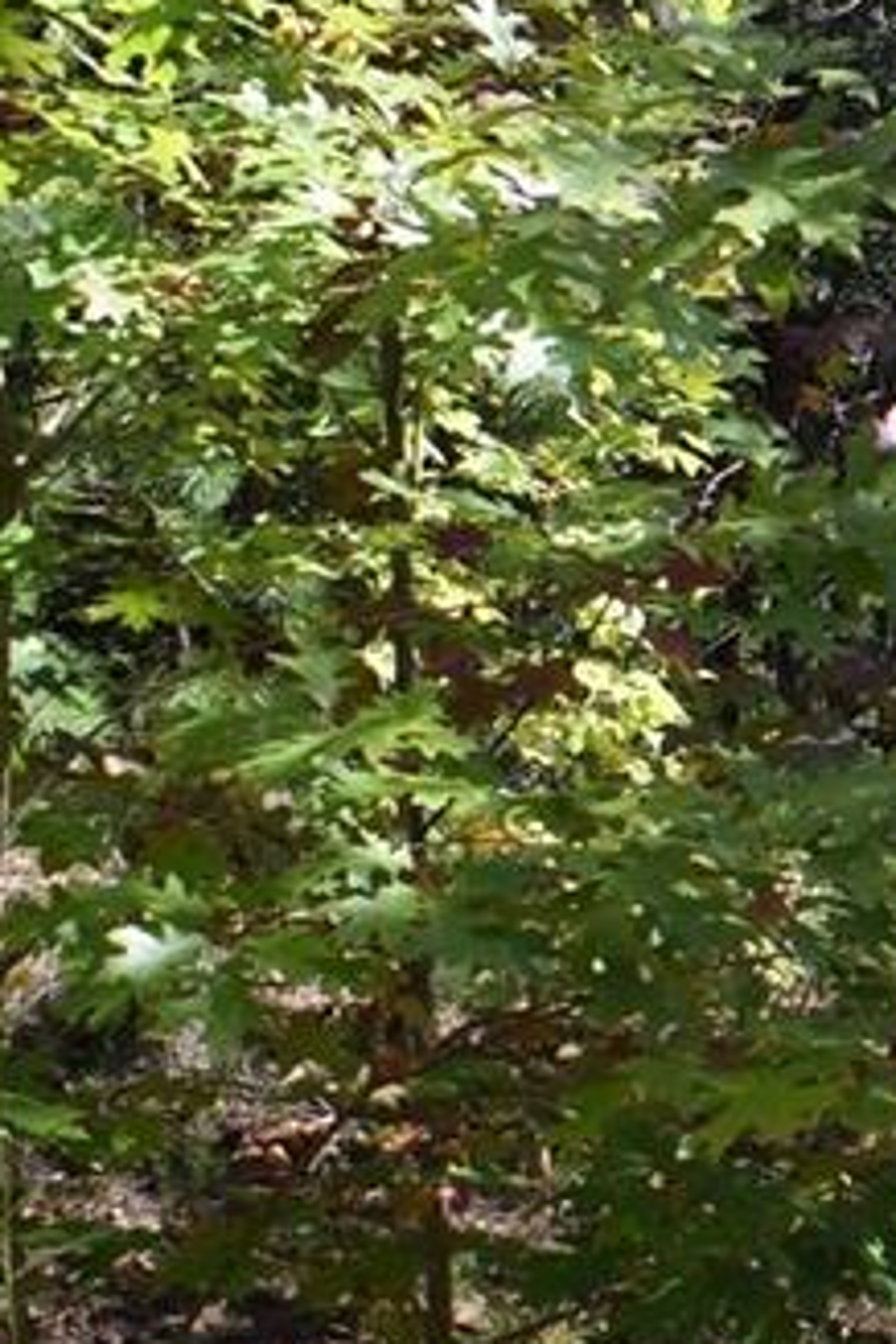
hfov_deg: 9.8
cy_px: 543
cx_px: 2002
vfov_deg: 16.1
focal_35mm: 127
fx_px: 4741
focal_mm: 18
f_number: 6.3
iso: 100
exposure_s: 1/160
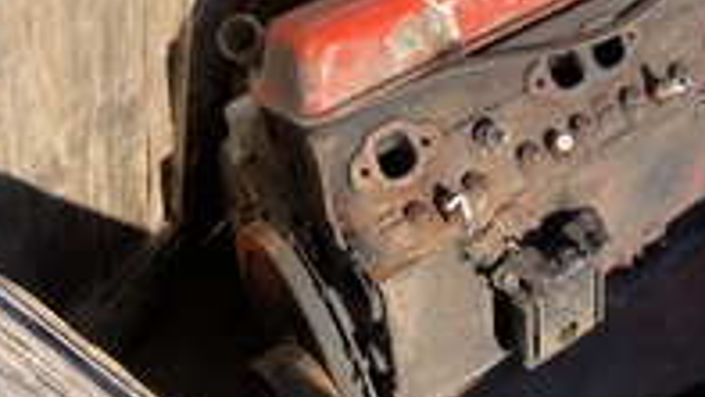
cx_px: 437
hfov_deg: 32.7
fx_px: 1197
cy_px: 157
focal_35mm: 64
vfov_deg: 18.8
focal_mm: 3
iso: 25
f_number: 1.8
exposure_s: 1/691
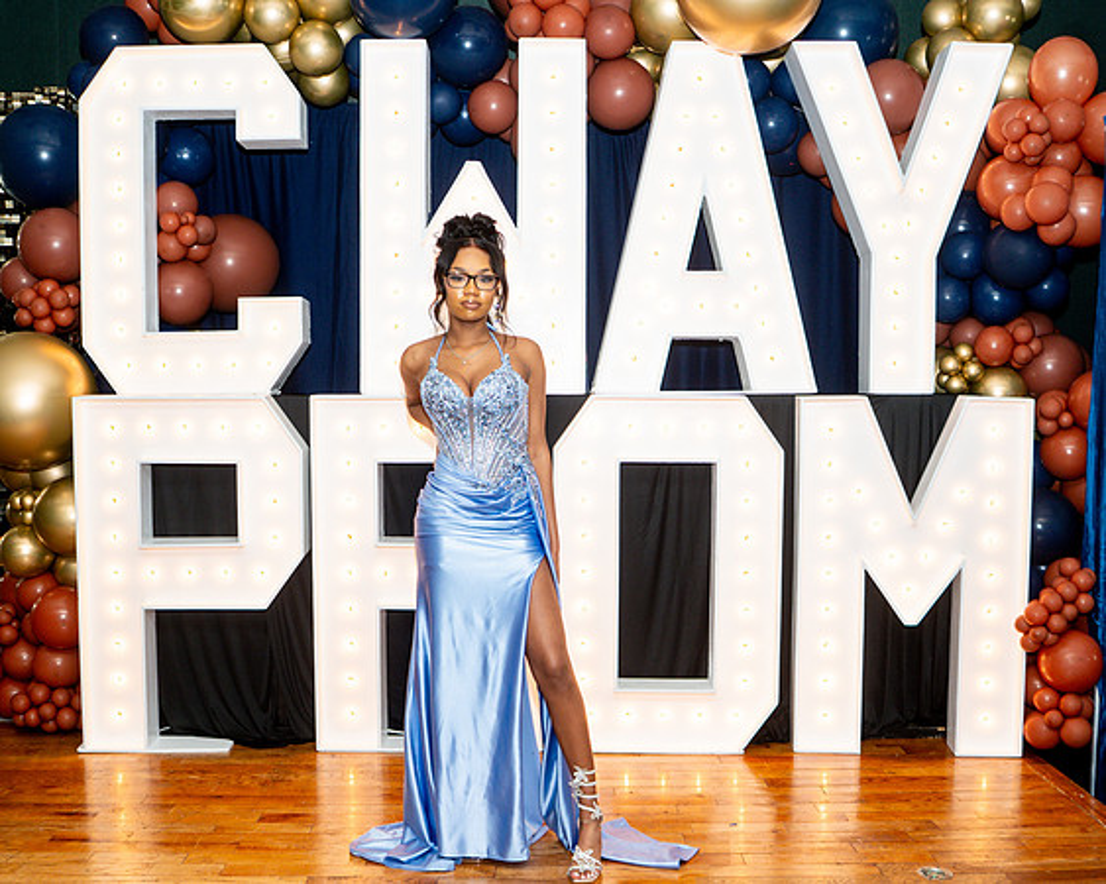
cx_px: 549
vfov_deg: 39.3
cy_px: 484
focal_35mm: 38
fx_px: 1236
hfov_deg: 48.2
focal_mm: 28
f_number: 3.5
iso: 500
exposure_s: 1/125
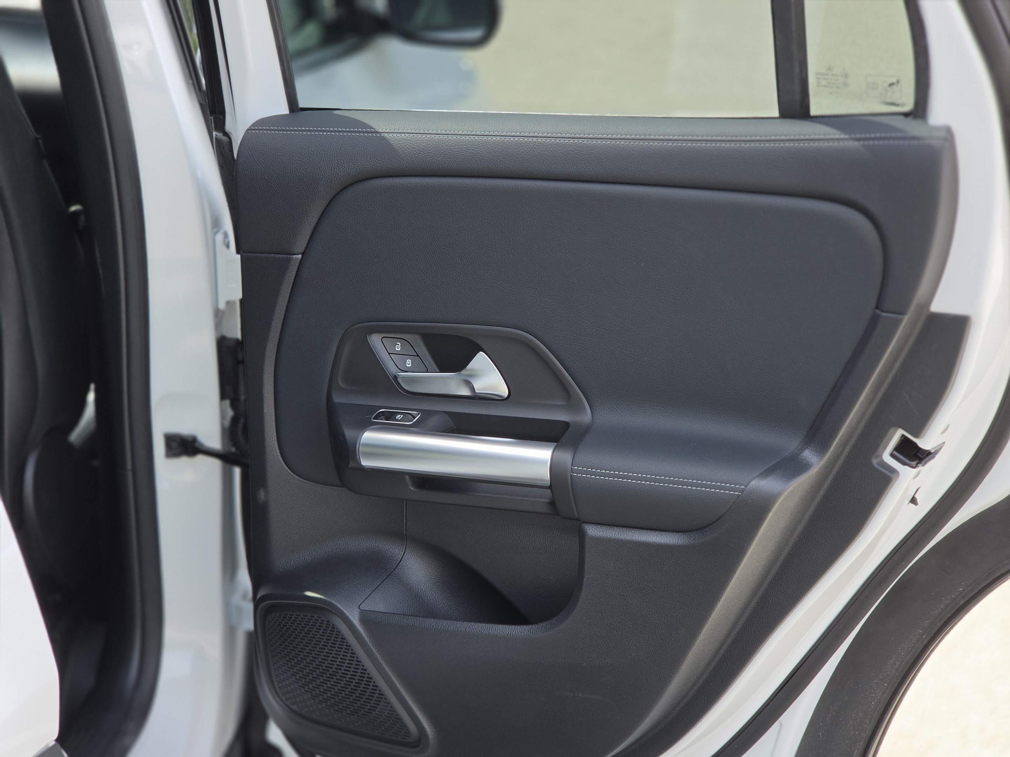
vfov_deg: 21.3
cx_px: 505
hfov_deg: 28.2
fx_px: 2013
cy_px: 378
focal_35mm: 69
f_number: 2.4
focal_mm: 7
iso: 25
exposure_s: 1/172
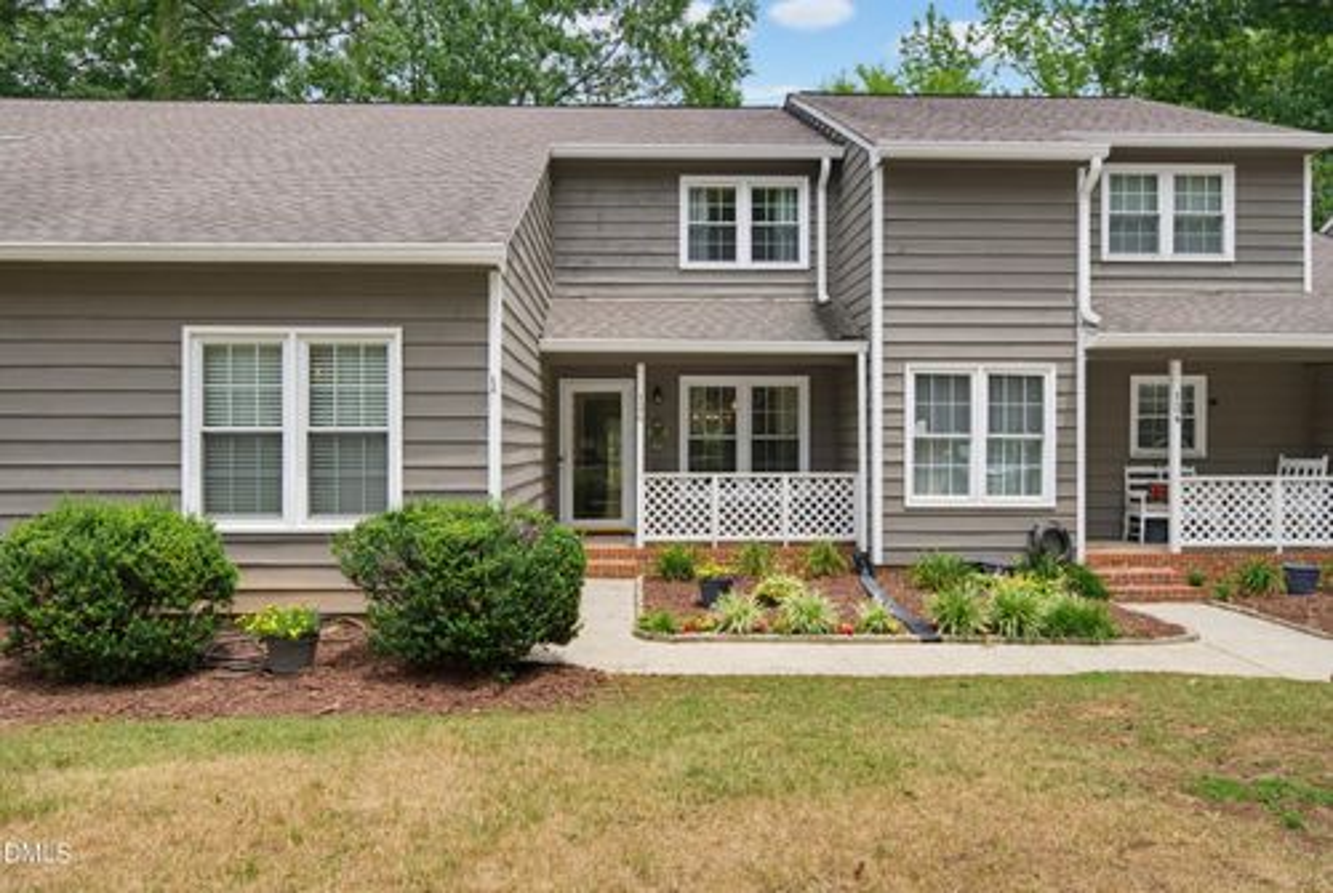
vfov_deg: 53.3
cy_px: 446
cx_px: 666
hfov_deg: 73.7
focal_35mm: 24
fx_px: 890
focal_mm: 24
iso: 125
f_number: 7.1
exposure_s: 1/30
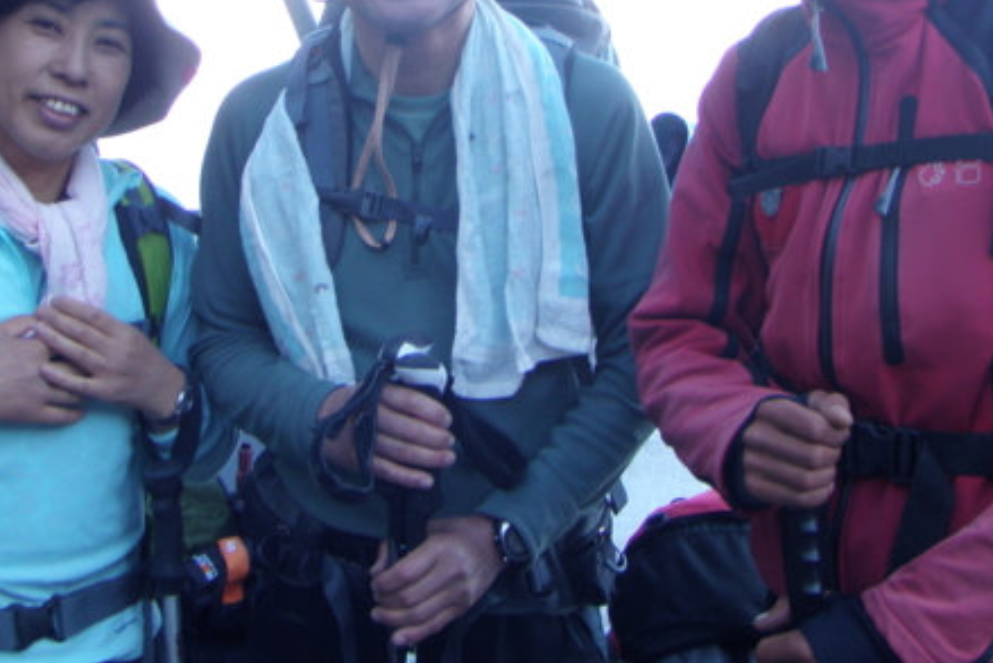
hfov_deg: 28.1
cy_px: 93
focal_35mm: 72
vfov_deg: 18.7
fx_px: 1987
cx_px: 470
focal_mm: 6.7
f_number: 3.5
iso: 80
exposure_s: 1/40
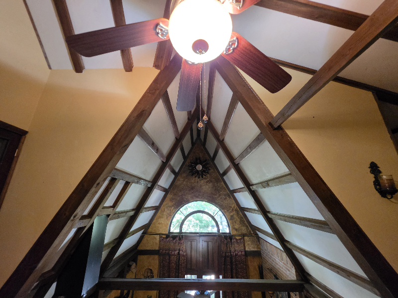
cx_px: 199
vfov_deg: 89.9
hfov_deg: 106.2
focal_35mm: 13
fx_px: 149
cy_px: 149
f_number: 1.9
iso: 500
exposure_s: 1/60.2
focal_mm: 2.2
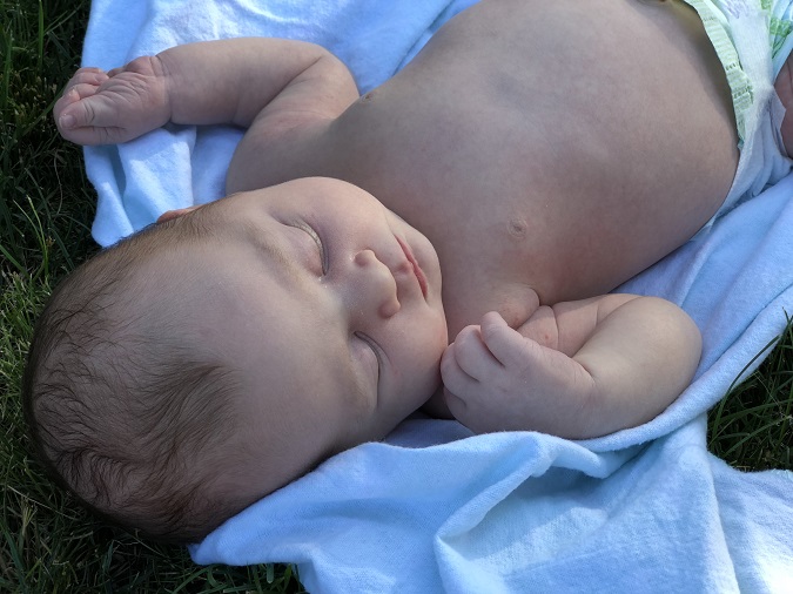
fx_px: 1306
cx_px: 396
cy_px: 297
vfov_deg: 25.7
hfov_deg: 33.8
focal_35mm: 57
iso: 32
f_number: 2.8
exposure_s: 1/120
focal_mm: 6.6
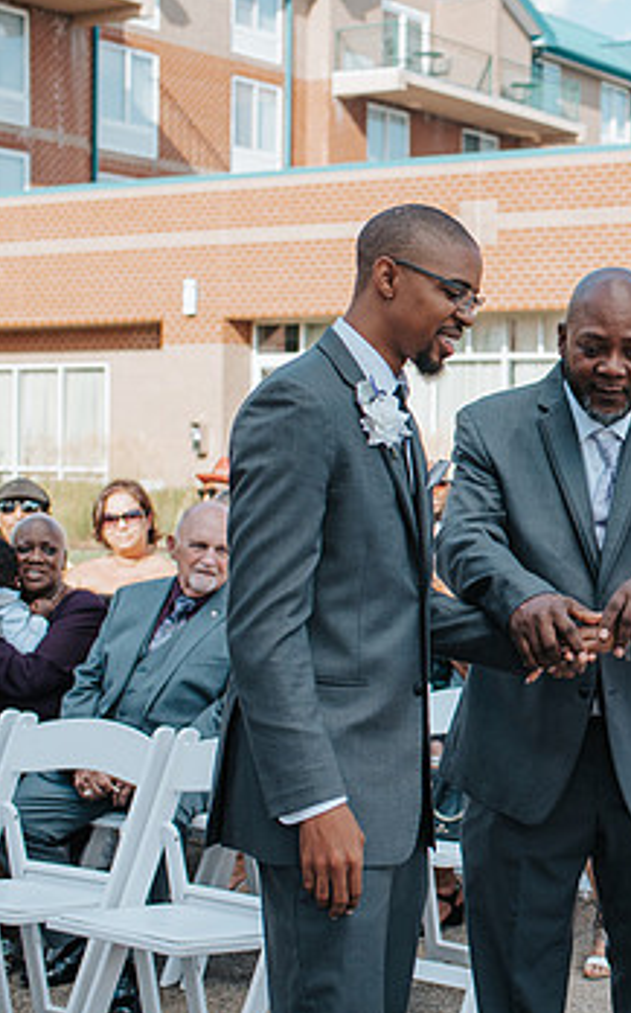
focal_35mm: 68
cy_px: 525
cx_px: 743
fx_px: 1874
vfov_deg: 30.2
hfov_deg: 18.2
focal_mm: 35
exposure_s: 1/1250
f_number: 3.2
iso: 160
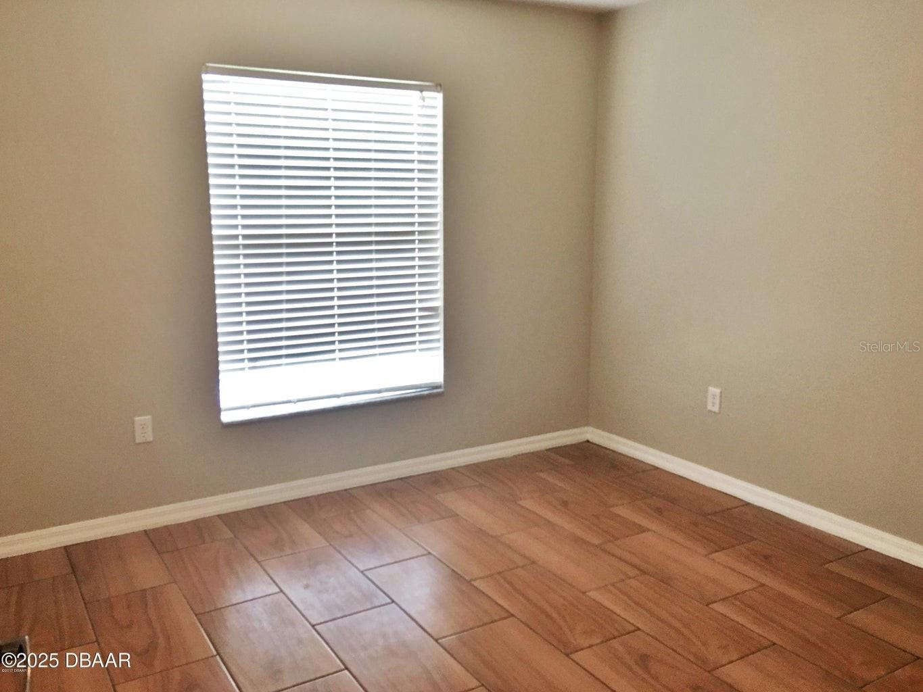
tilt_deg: -10.2
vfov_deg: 48.2
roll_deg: -2.4
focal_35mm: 29
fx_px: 773
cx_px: 462
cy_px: 346
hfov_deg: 61.7
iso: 50
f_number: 2.2
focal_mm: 4.15
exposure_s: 1/15
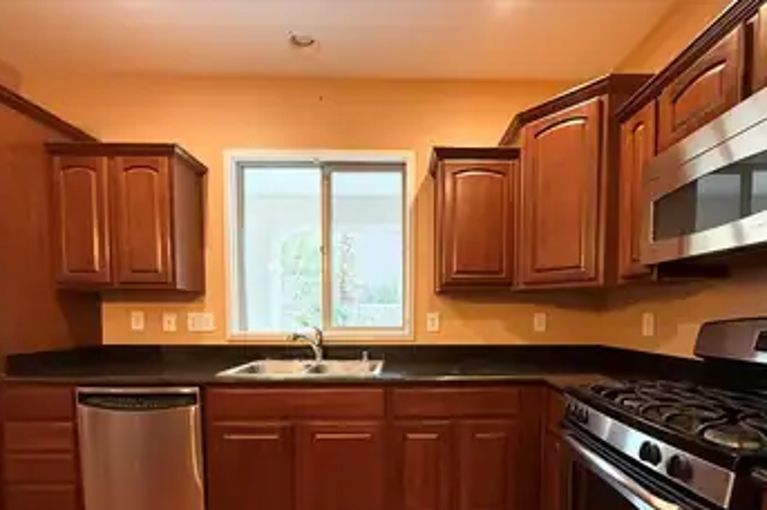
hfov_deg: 93.2
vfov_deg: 68.8
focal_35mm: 17
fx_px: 362
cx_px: 409
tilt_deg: -2.4
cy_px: 331
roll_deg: -0.4
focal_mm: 2.22
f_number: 2.2
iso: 320
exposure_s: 1/60
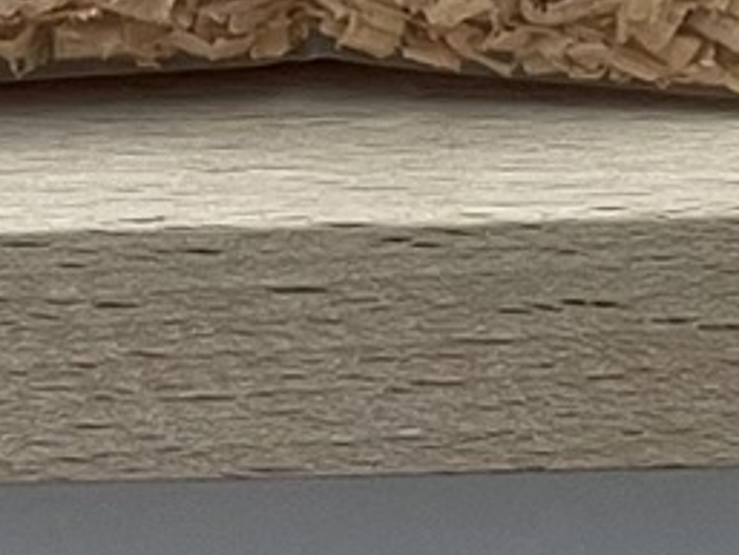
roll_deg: +1.2
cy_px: -946
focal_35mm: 207
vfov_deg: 6.7
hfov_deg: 9.5
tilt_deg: -10.4
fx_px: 4421
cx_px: 164
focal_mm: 4.2
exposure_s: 1/50
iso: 100
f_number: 1.6
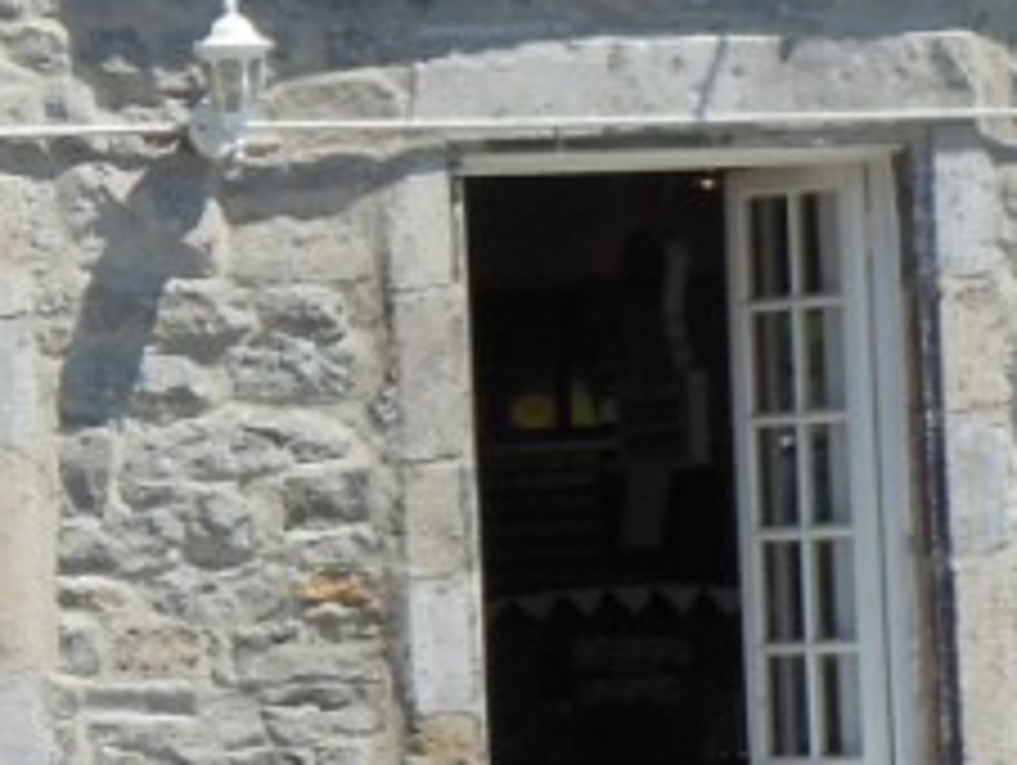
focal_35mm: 394
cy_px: -112
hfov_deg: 5.0
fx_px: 11588
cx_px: 1004
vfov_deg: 3.8
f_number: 4.6
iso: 125
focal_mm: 15.5
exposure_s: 1/640
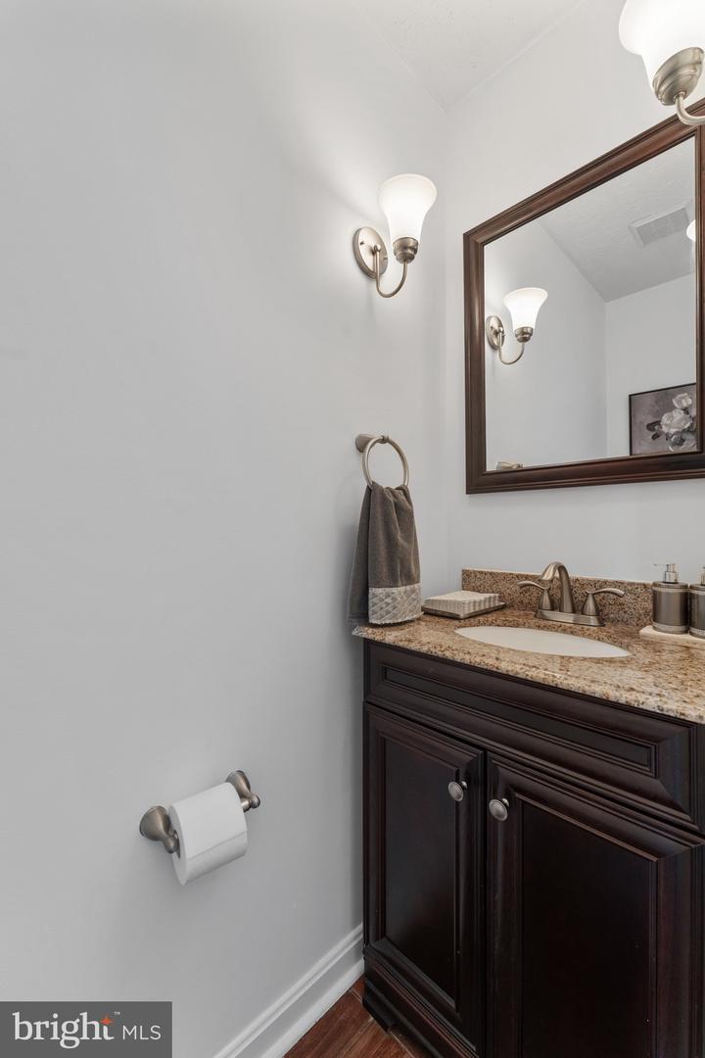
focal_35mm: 14
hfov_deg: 81.2
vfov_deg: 104.3
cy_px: 529
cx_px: 352
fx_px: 411
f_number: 8
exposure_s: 1/4
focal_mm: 14
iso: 100
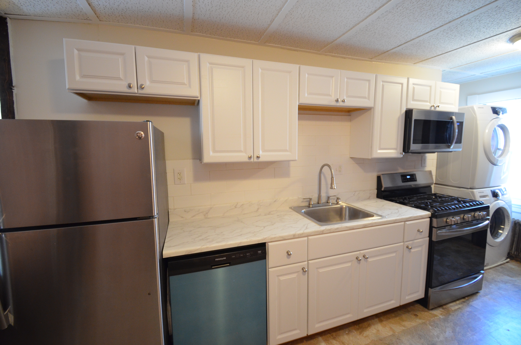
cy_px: 172
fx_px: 217
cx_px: 260
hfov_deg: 100.5
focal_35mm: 15
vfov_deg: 77.1
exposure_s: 1/30
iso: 1400
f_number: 4.5
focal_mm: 10
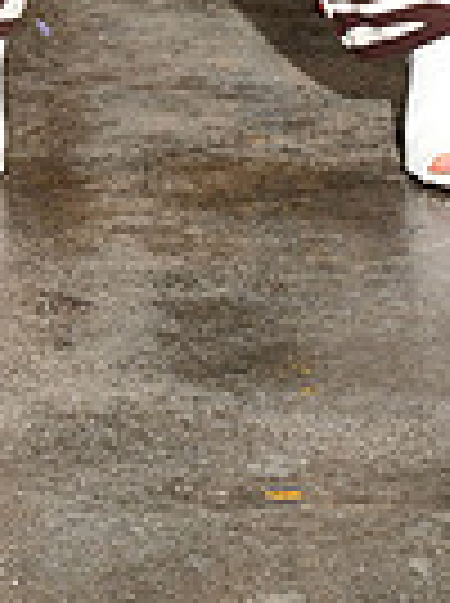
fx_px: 5077
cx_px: 216
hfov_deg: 5.1
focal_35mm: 292
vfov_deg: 6.6
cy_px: -670
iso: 1000
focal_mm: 70
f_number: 6.3
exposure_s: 1/125
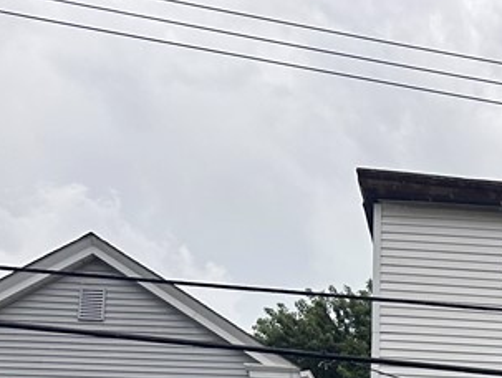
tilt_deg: +11.5
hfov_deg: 20.5
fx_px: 1176
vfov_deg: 16.5
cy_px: 584
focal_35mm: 81
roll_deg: +1.7
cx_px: 760
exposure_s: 1/521
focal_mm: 6.86
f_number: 1.78
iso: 80
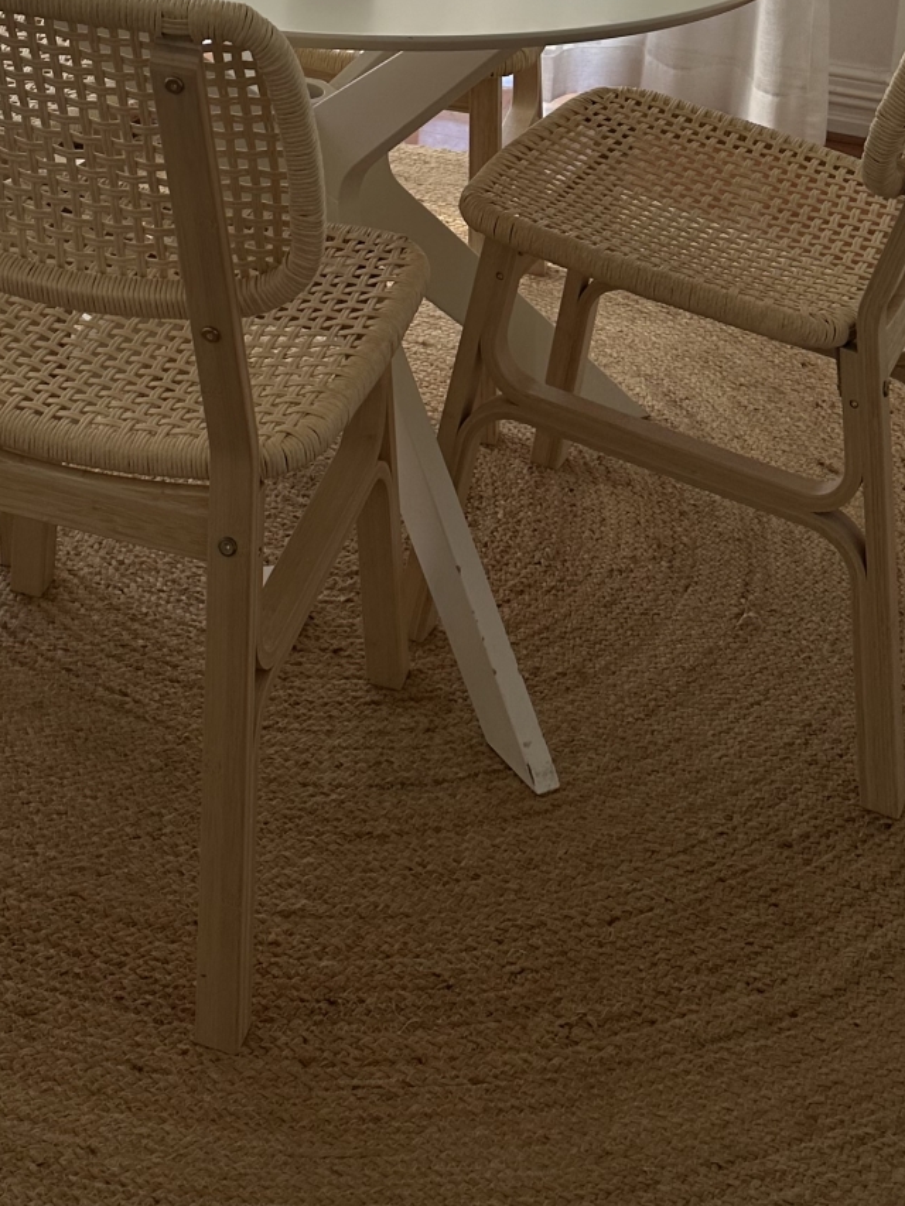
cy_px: -221
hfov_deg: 24.3
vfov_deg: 28.3
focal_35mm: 60
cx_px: 287
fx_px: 2091
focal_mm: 6.86
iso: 80
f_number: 1.78
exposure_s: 1/280
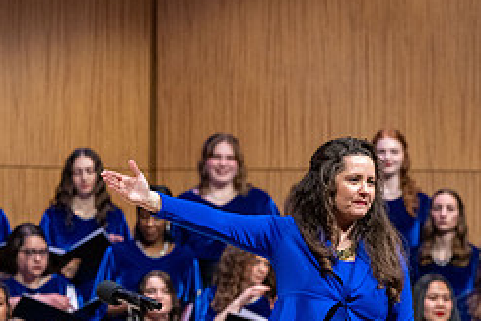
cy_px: 369
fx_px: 4452
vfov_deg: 4.1
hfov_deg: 6.2
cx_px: 347
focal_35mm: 333
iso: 3200
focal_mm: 140
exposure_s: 1/200
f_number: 4
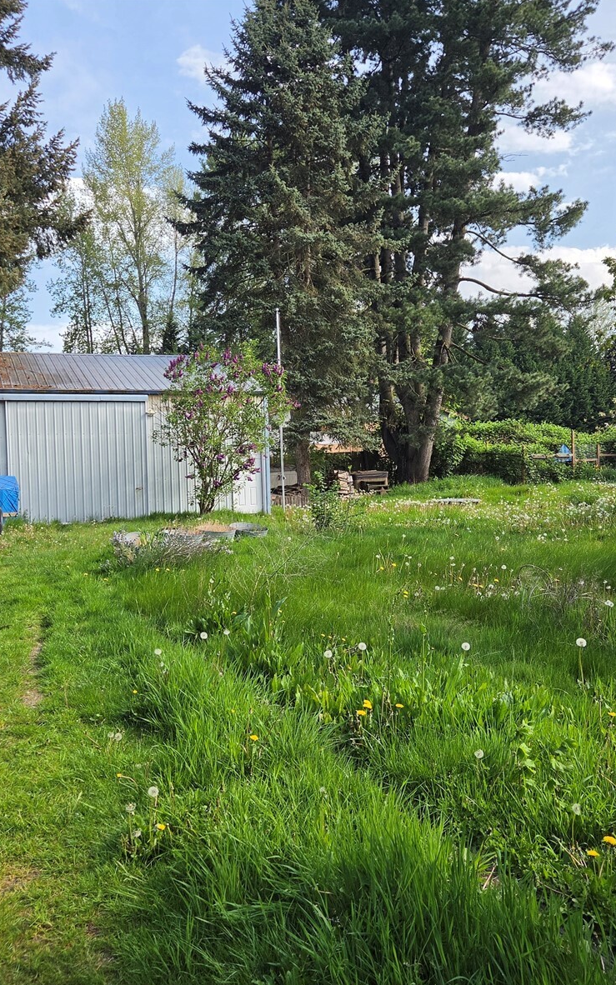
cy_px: 497
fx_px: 886
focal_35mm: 33
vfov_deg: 58.1
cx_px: 308
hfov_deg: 38.3
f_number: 1.8
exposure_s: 1/2157
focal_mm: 5.4
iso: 80
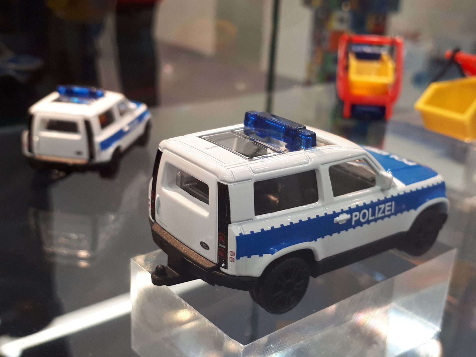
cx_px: 241
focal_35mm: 30
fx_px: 413
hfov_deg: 60.0
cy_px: 193
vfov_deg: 46.8
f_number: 1.9
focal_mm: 3.6
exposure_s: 1/33
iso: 40
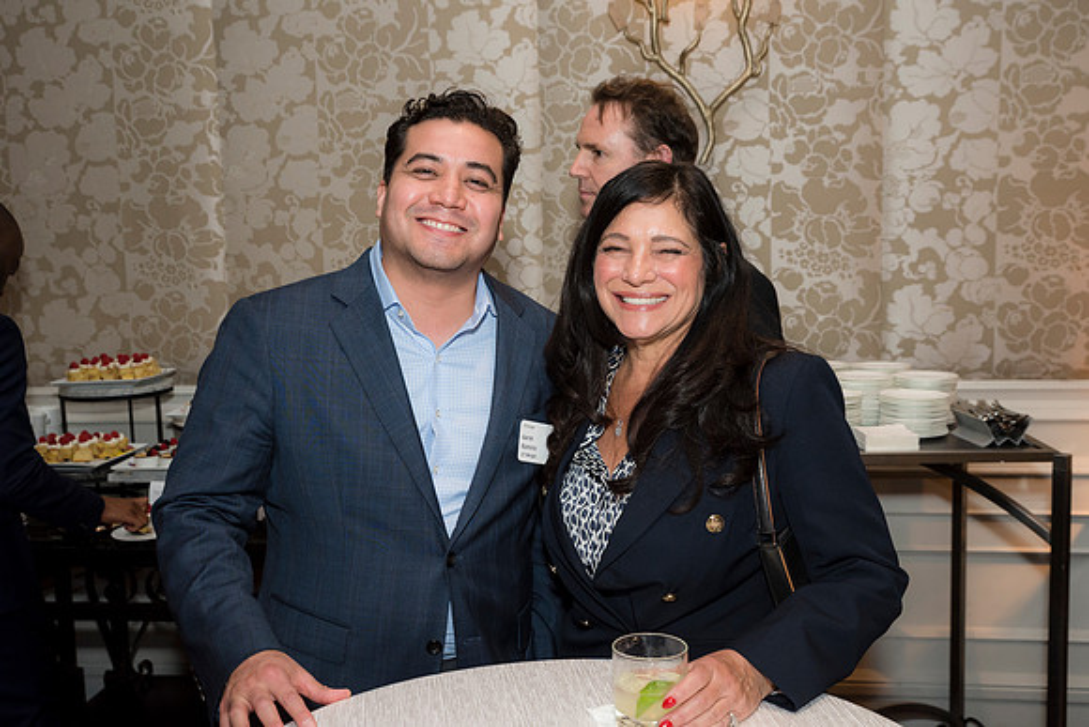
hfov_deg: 50.7
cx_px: 544
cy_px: 364
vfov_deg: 35.1
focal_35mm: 38
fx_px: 1150
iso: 800
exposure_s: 1/125
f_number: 5.6
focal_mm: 38
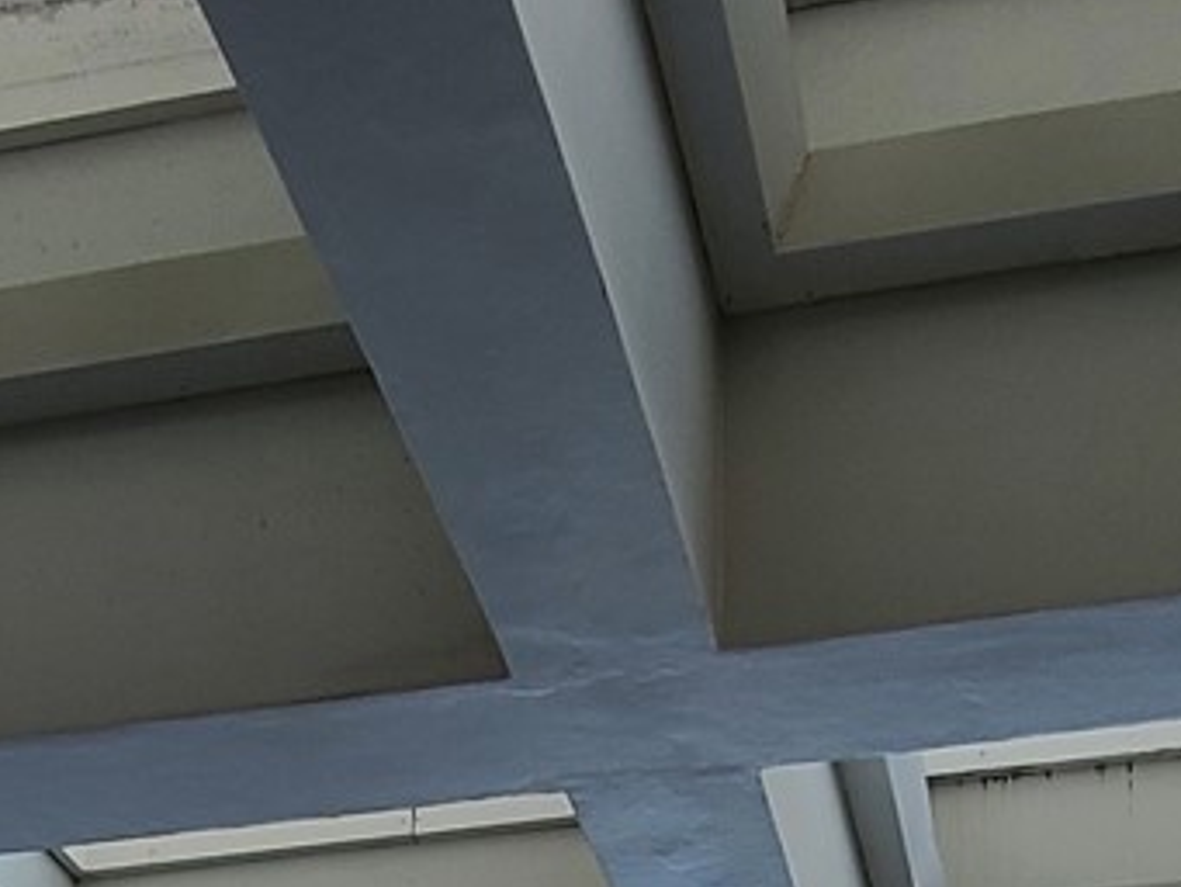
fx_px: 2082
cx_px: 707
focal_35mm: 61
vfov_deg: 17.3
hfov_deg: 31.6
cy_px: 1788
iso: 50
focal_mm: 2.2
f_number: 2.2
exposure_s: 1/249
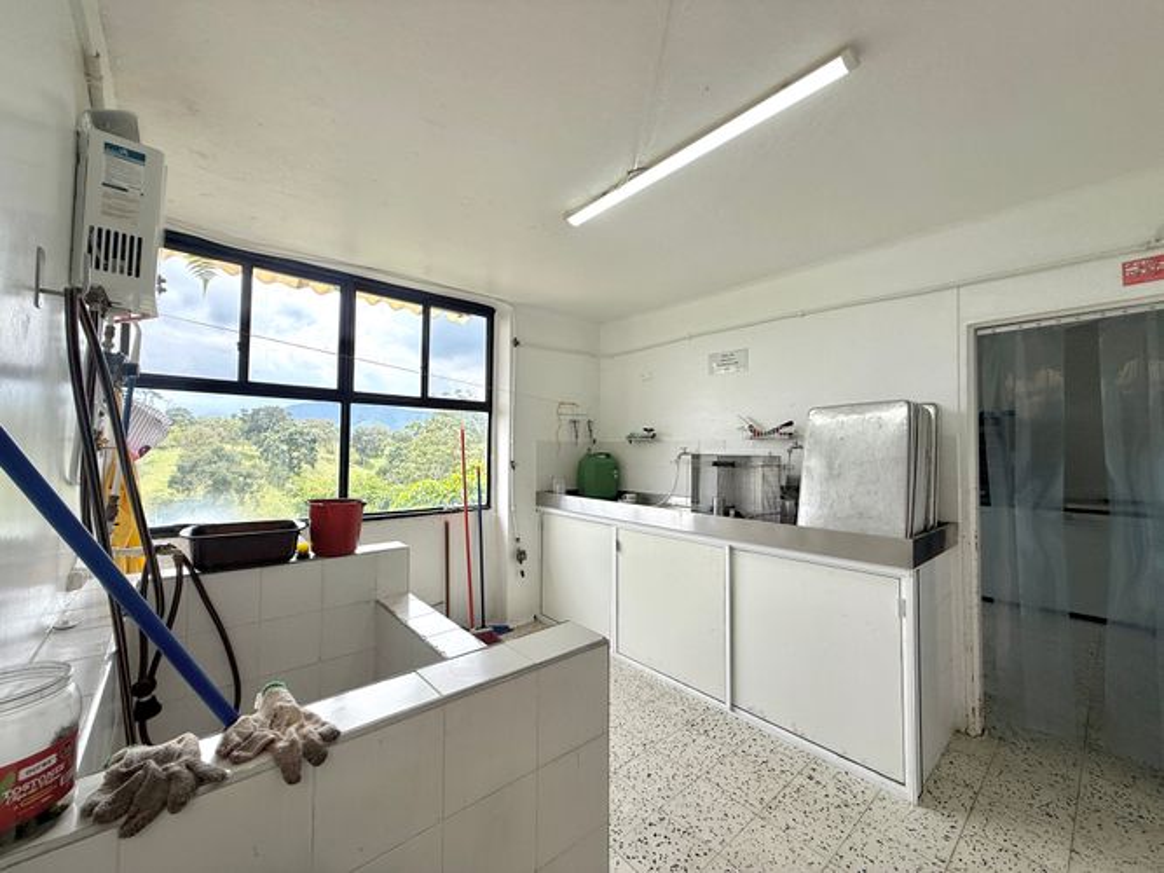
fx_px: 471
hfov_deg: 102.1
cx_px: 582
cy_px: 436
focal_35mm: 14
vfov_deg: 85.7
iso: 64
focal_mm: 2.22
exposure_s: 1/498
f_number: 2.2
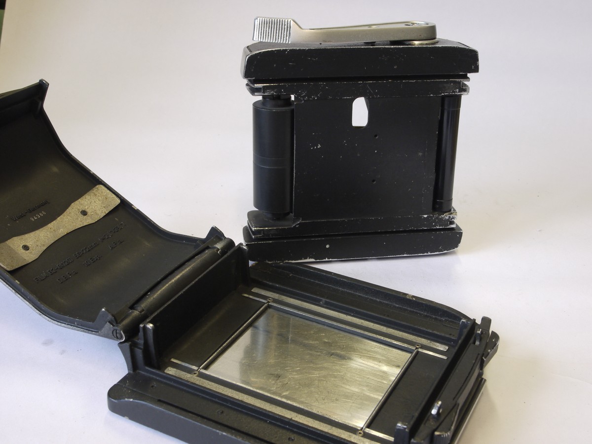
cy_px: 222
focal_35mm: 50
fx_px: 855
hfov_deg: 38.2
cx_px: 296
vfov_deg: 29.1
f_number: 11
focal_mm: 25
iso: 400
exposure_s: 1/10
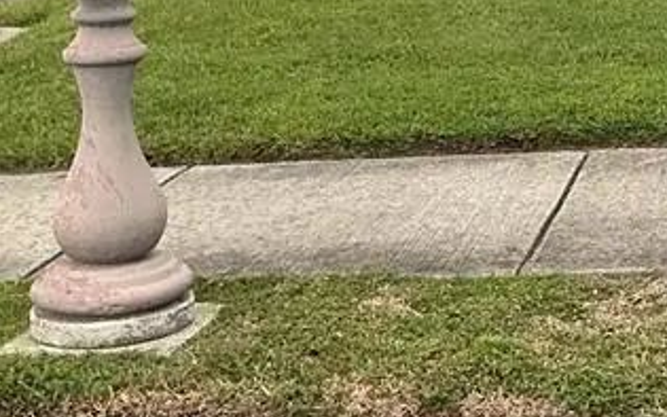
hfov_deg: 19.5
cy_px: -89
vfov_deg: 12.8
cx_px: 811
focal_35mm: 100
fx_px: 1818
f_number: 1.8
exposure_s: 1/120
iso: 40
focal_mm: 3
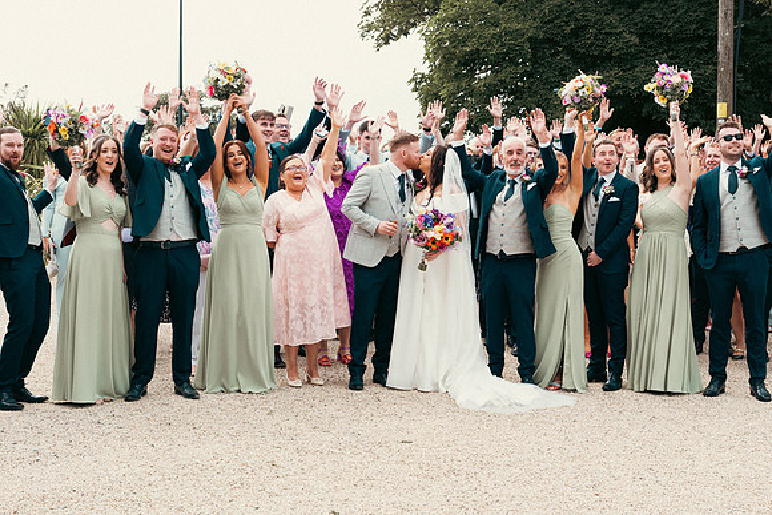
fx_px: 1373
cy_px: 258
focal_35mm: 64
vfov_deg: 21.3
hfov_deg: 31.4
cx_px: 386
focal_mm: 43
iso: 125
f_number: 5
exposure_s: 1/250
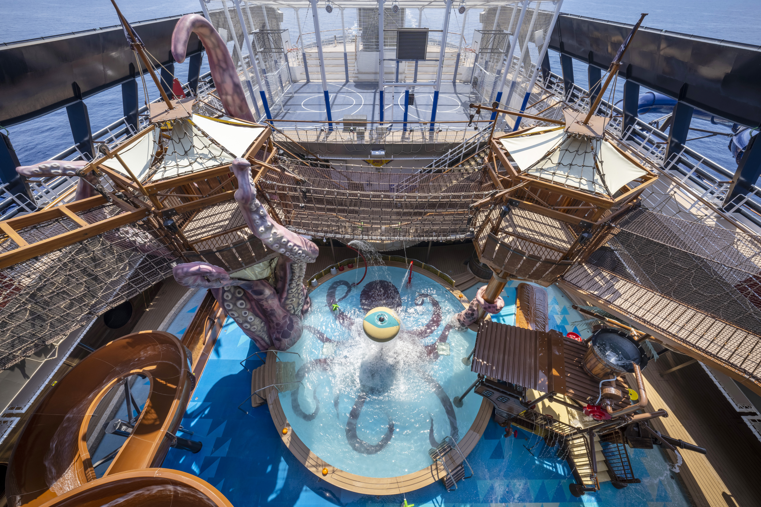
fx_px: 254
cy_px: 254
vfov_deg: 90.0
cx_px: 380
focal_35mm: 12
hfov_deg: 112.6
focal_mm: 12
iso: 400
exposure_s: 1/500
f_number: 11
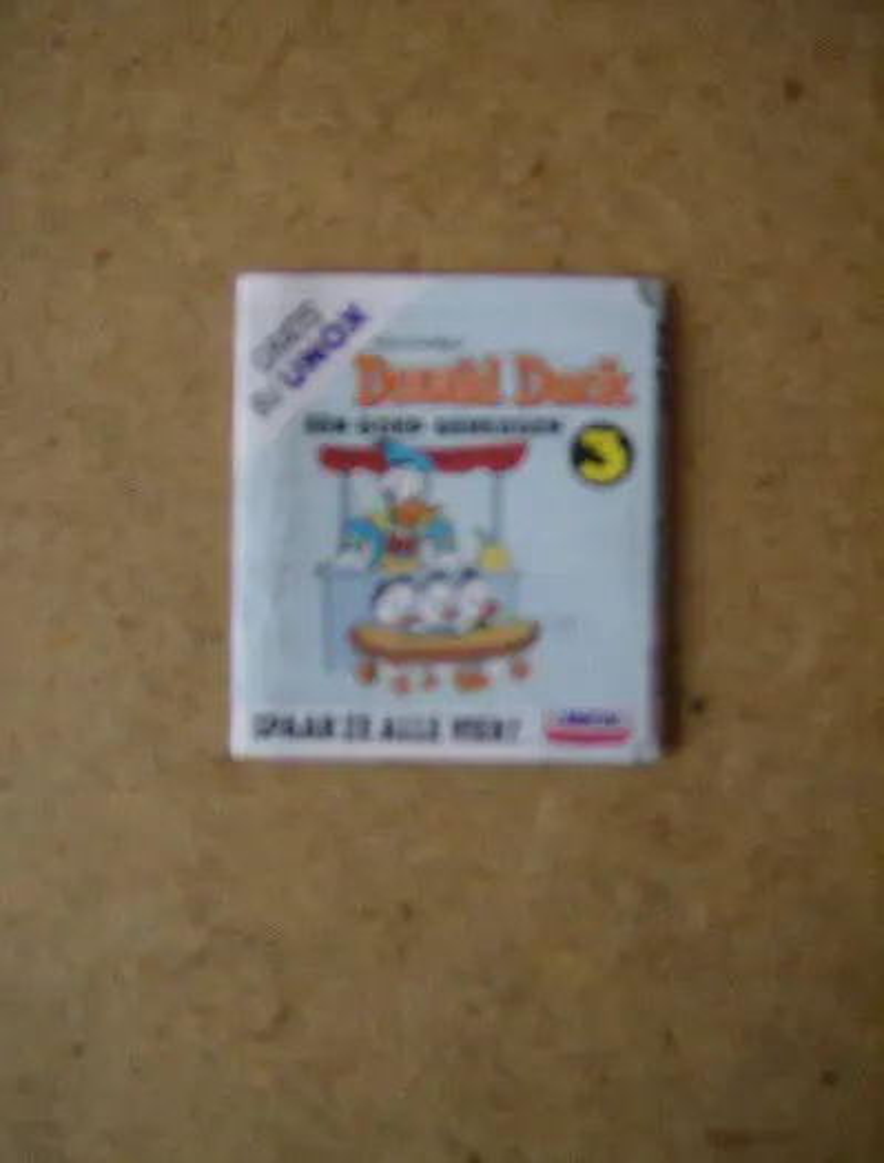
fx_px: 1215
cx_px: 442
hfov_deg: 40.0
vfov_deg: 51.1
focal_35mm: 36
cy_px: 582
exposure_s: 1/124
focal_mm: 6
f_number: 2.8
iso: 100
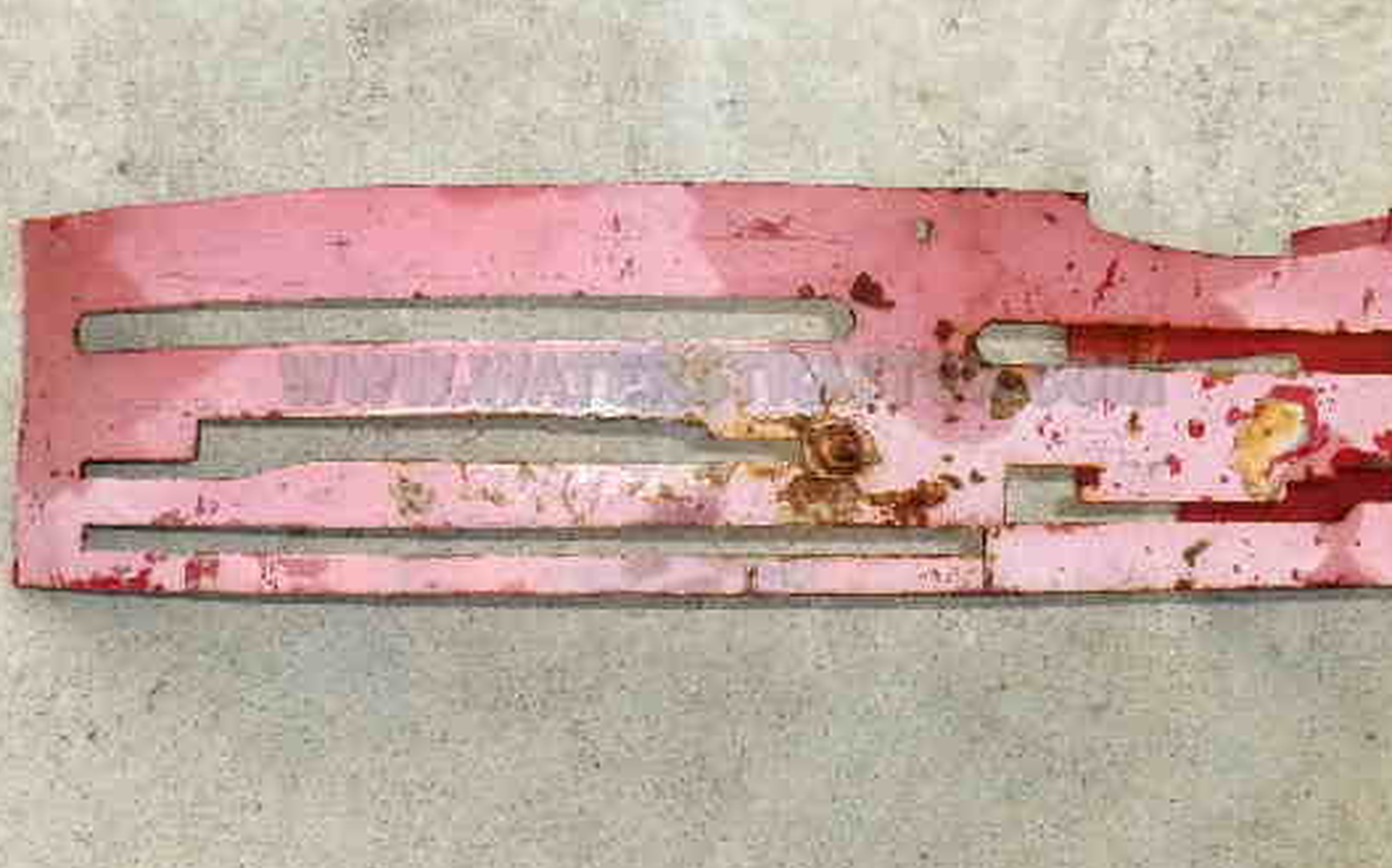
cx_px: 726
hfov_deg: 37.5
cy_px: 381
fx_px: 2048
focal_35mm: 54
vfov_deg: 23.9
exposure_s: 1/2000
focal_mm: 7.4
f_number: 5.6
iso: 800
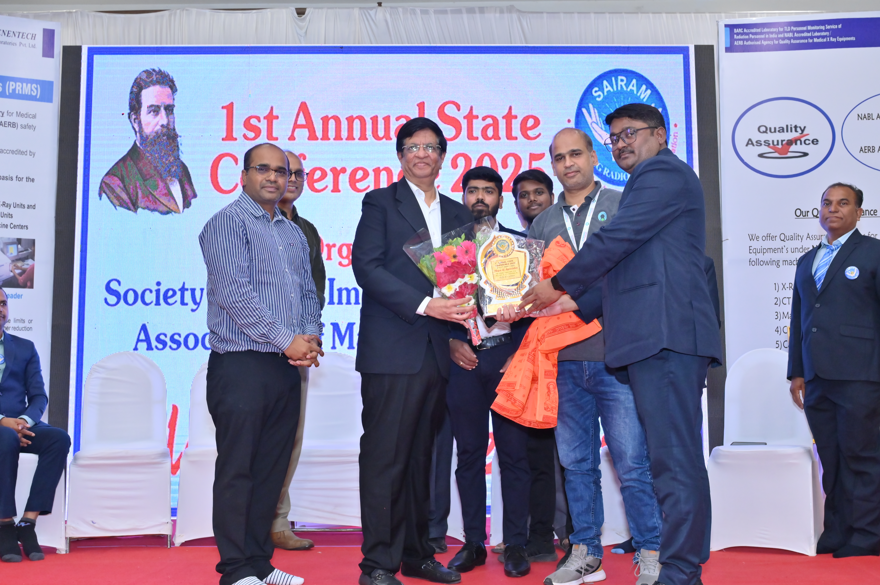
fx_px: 1002
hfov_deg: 47.4
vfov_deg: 32.6
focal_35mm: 41
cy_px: 292
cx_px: 440
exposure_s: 1/125
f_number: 7.1
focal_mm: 41
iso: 2500
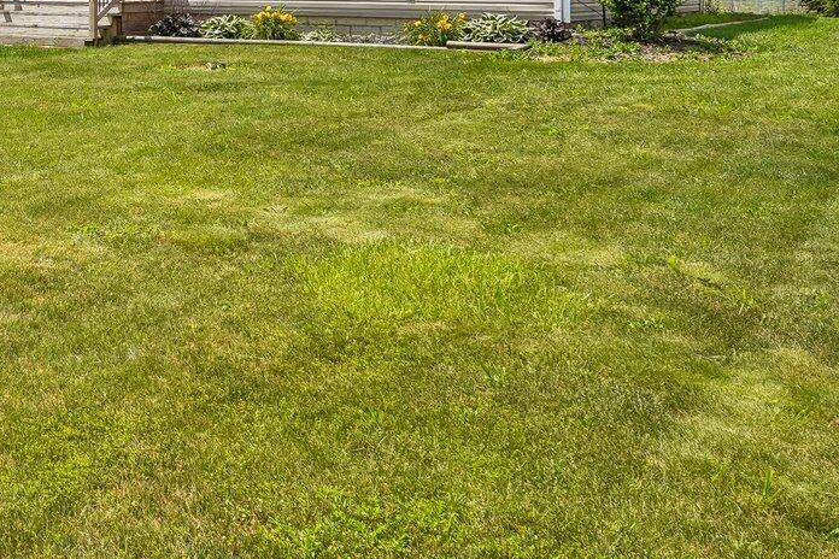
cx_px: -145
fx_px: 1235
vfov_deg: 24.2
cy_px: -17
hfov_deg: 31.9
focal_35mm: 53
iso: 100
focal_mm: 18
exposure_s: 1/640
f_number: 8
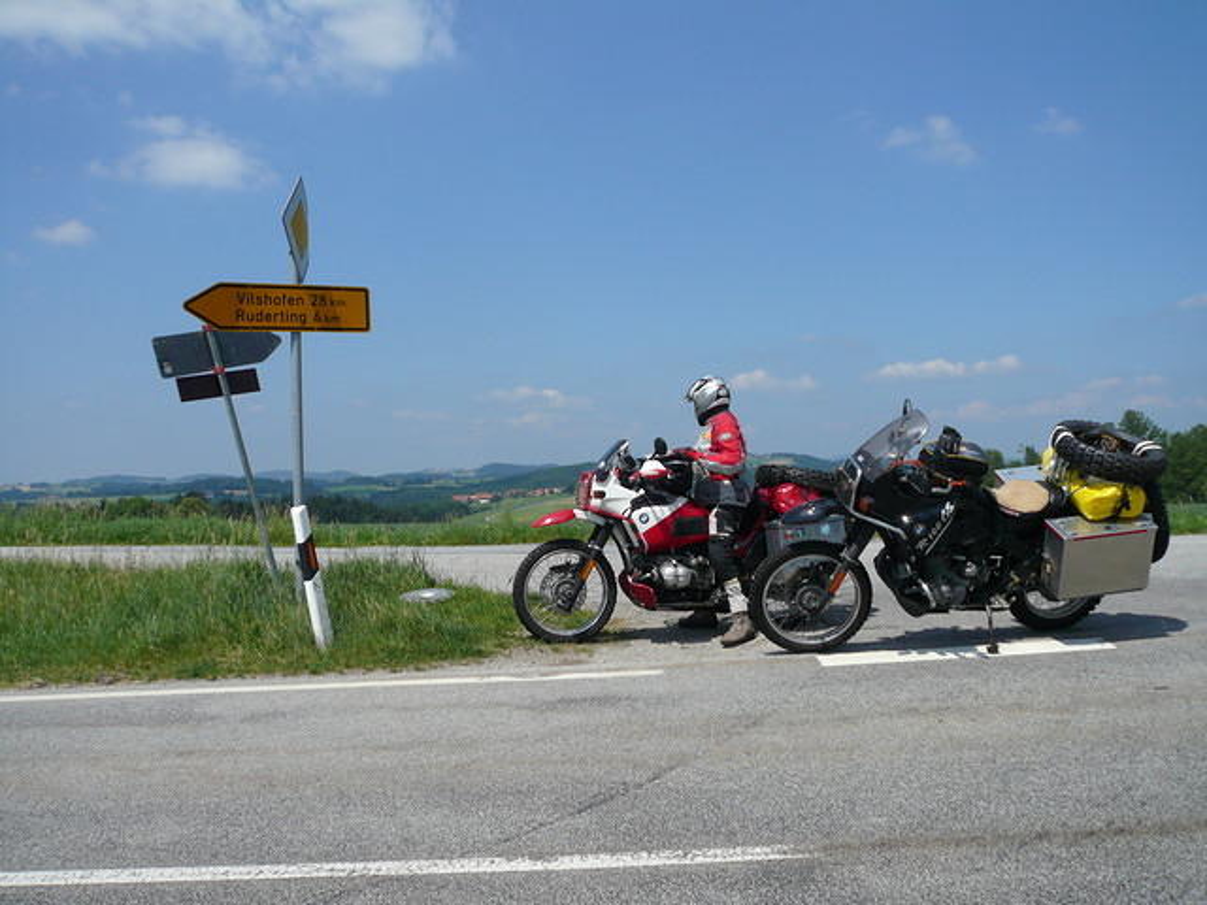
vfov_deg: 44.2
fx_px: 1116
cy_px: 452
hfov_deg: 56.8
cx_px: 604
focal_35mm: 32
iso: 100
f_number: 9
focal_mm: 5.2
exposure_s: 1/320
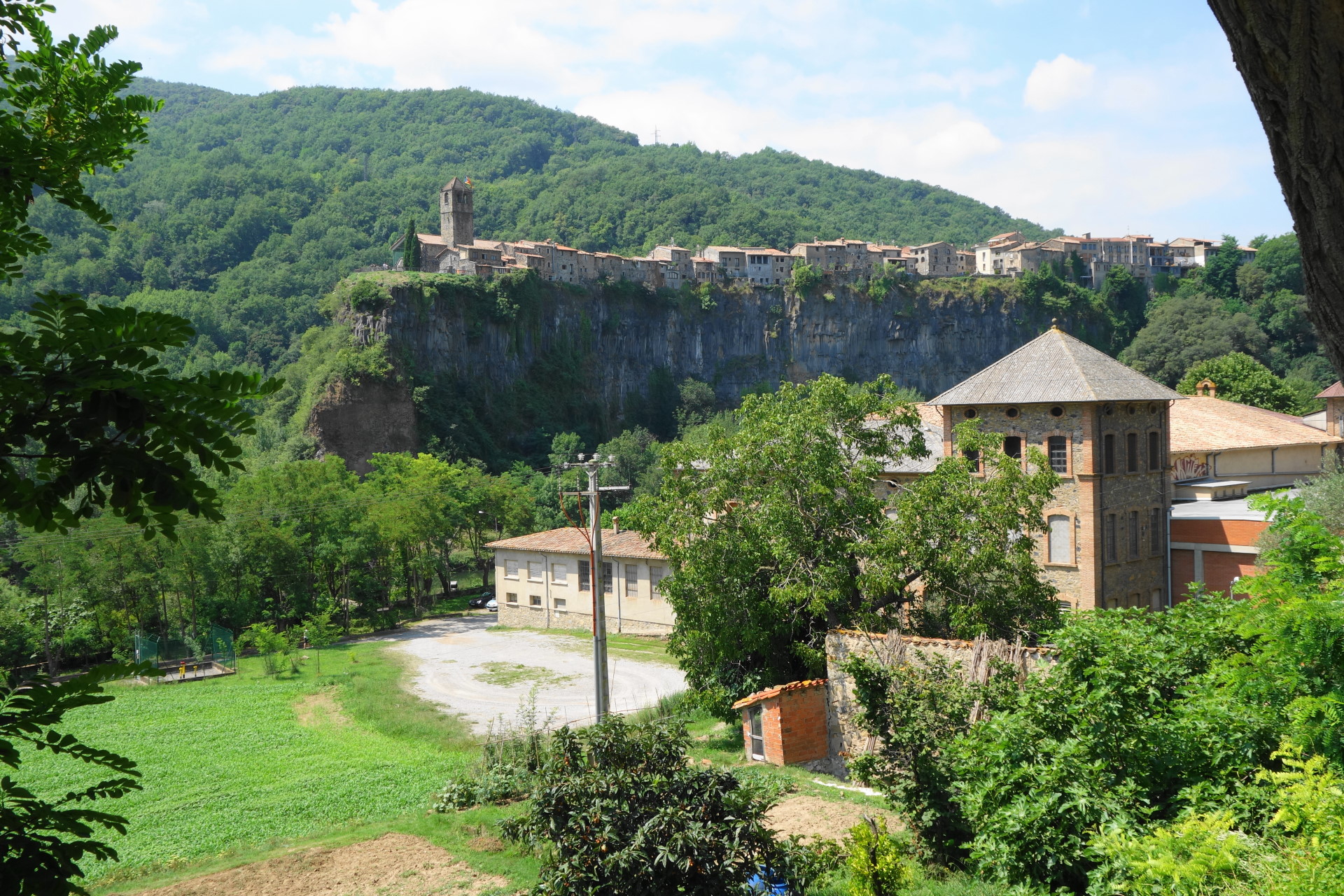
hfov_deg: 53.1
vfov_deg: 36.9
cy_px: 448
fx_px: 1344
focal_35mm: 36
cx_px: 672
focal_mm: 13.42
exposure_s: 1/320
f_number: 5.6
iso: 125
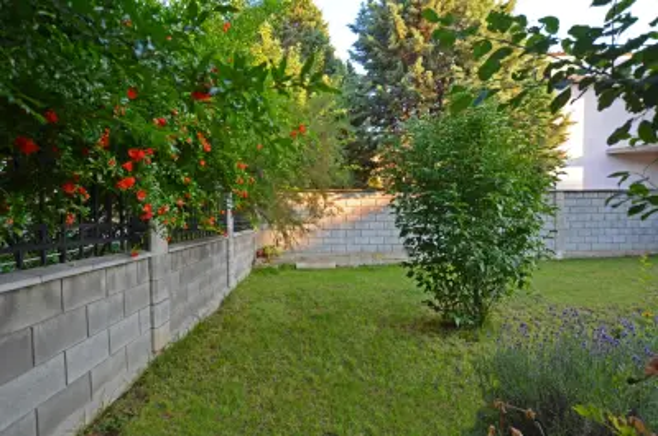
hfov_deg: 95.1
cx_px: 329
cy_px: 218
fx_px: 301
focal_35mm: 16
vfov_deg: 71.8
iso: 400
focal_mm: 11
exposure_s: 1/125
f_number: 5.6
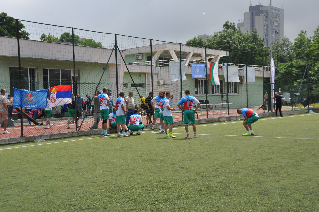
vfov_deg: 23.7
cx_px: 160
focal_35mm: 57
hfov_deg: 35.1
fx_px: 504
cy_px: 106
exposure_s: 1/320
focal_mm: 38
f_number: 9
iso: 200
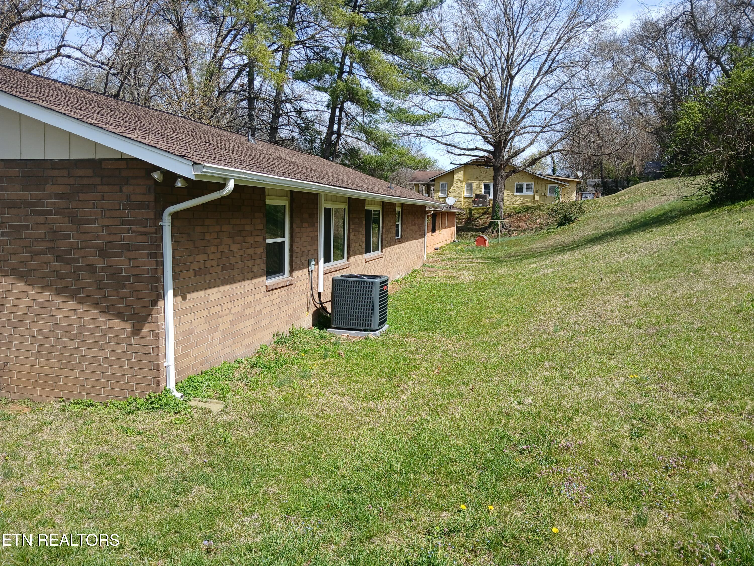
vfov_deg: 53.1
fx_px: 566
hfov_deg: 67.3
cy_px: 283
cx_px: 377
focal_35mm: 26
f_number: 1.8
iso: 20
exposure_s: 1/394
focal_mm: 3.98
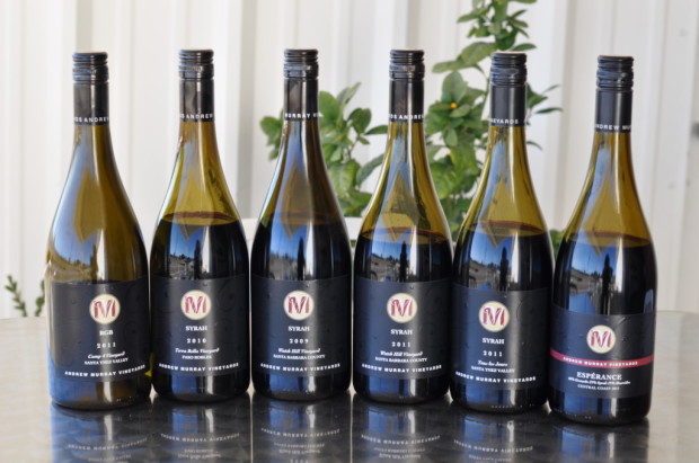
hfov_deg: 27.0
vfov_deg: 18.1
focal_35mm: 75
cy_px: 232
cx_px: 350
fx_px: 1454
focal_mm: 50
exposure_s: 1/125
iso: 220
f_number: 5.6
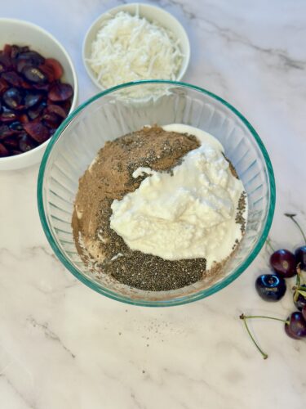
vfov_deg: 39.7
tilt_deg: -72.0
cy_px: 204
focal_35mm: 48
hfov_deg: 30.3
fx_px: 566
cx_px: 153
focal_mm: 6.86
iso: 80
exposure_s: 1/174
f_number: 1.78
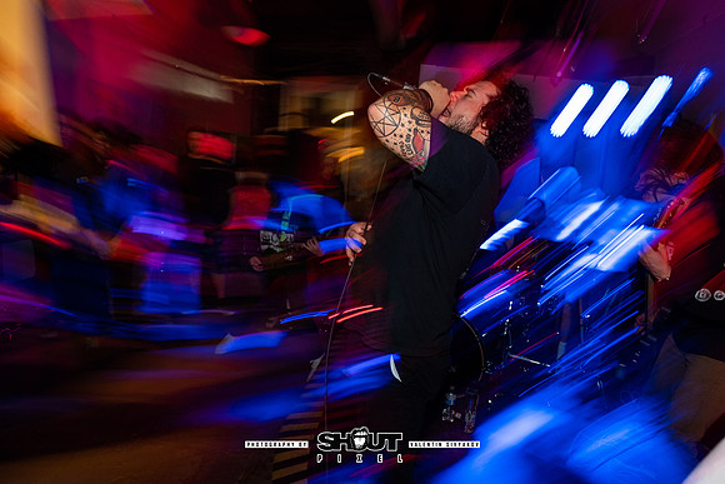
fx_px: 353
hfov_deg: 90.9
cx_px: 413
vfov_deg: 68.7
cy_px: 220
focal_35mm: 18
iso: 800
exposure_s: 1/13
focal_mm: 14
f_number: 2.8
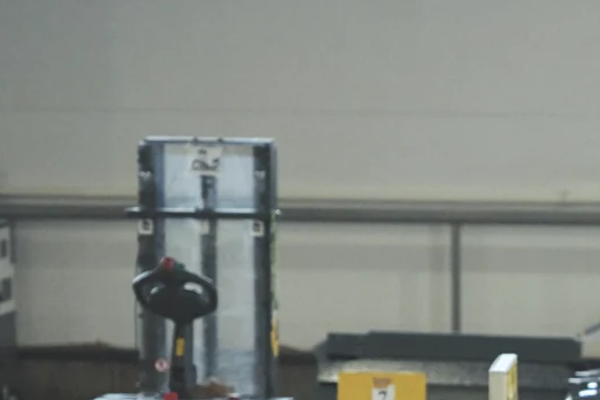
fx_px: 9499
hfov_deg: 3.6
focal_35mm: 570
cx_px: 839
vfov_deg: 2.4
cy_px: 713
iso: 800
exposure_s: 1/100
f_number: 2.8
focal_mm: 155
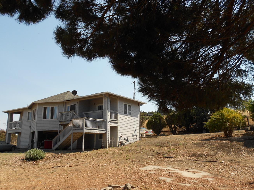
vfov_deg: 46.8
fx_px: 220
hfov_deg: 60.0
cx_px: 127
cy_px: 95
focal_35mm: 30
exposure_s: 1/800
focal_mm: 4.6
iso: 80
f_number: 3.2
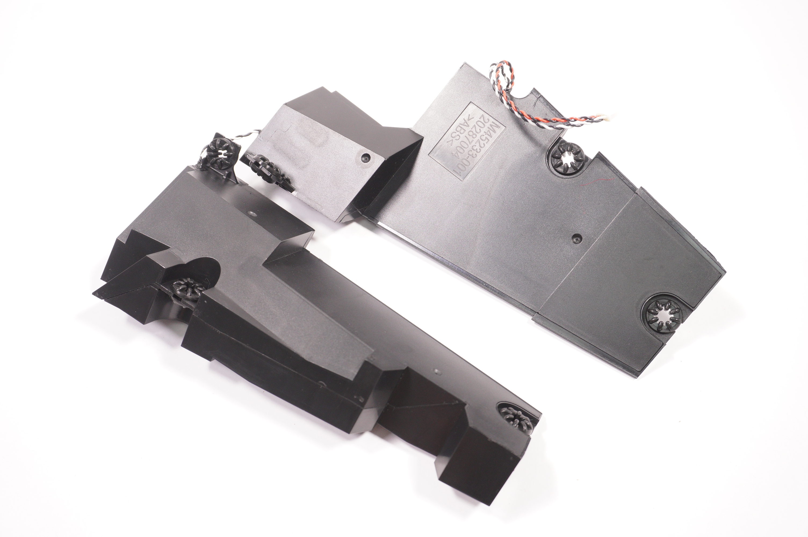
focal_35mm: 34
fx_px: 774
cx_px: 404
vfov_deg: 38.3
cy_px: 268
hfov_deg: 55.1
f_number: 5.6
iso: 640
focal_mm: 23
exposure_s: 1/100
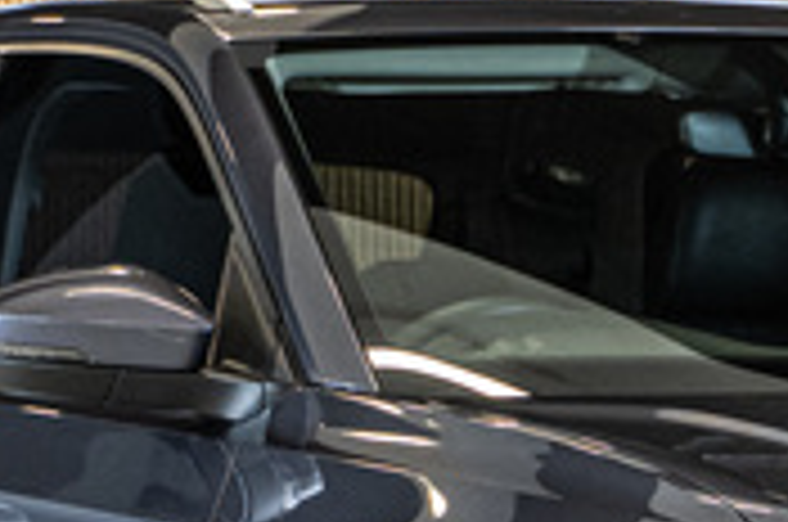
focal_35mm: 328
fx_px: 7166
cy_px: 387
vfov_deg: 4.2
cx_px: 714
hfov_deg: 6.3
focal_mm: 56
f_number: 4
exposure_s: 1/160
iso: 640
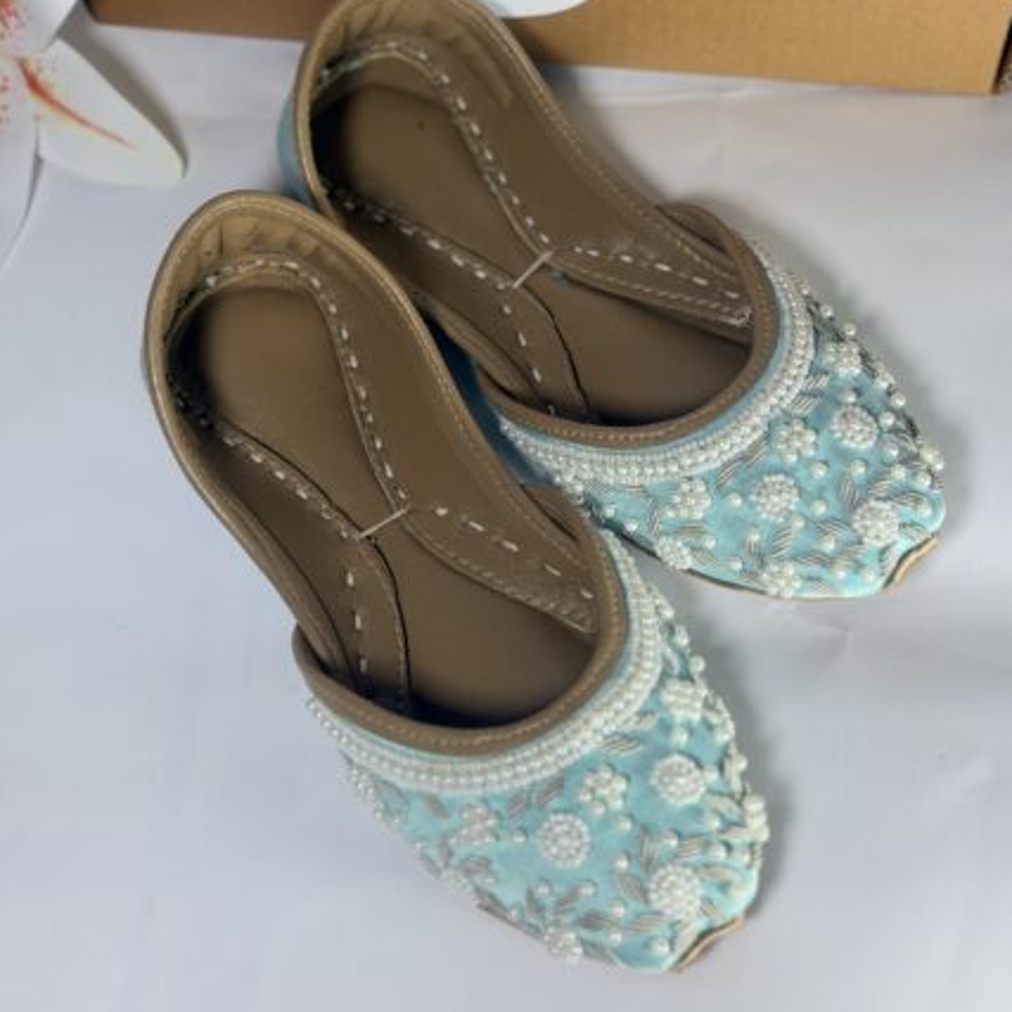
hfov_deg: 30.0
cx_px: 505
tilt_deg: -59.4
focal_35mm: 57
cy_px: 364
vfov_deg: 29.9
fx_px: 1885
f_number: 1.78
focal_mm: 6.76
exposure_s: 1/740
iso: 64
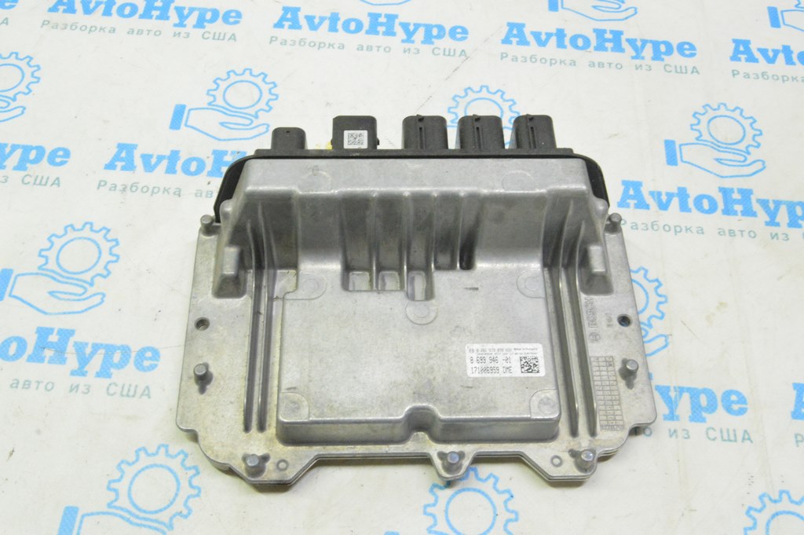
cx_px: 402
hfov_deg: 49.6
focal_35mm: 39
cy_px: 268
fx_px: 870
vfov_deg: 34.2
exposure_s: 1/20
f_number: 20
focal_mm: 26
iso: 6400
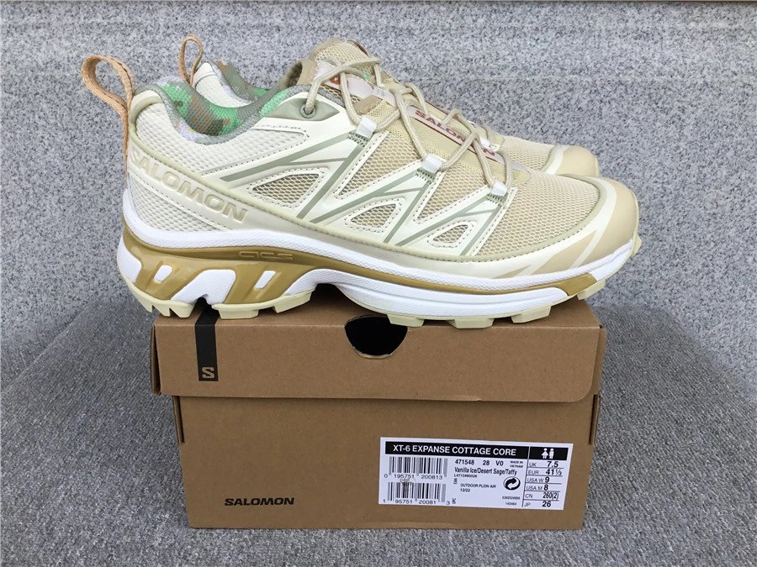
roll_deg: -0.2
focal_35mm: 31
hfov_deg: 58.4
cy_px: 284
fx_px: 678
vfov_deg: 45.4
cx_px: 378
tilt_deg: -21.0
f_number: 2.4
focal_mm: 3.3
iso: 25
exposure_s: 1/503
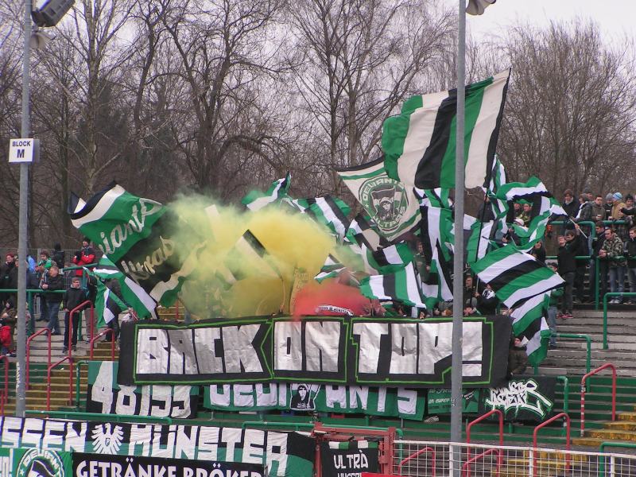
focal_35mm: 188
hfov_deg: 10.5
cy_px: 238
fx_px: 3454
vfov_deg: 7.9
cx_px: 318
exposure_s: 1/250
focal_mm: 28.8
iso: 50
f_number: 4.5
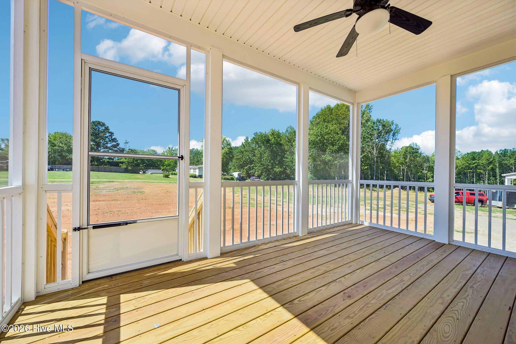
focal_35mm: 14
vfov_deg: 81.2
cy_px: 172
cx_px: 258
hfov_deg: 104.3
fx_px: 201
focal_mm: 14
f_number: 8
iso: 100
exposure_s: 1/160
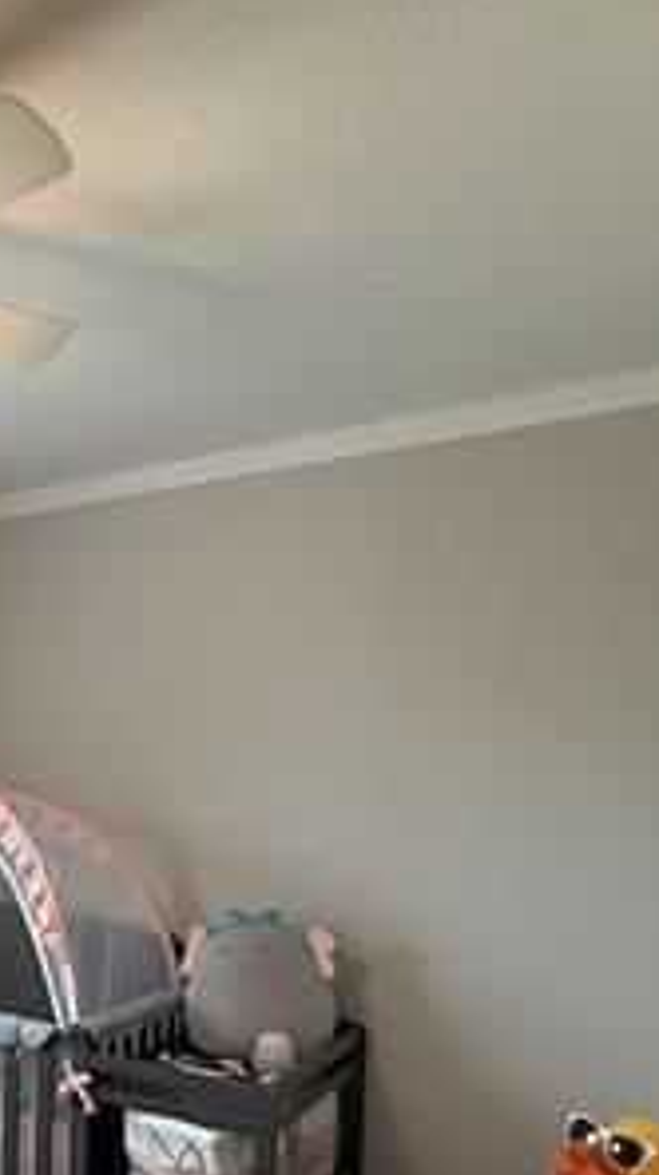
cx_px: -111
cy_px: 806
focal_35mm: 33
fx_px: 1027
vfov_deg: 57.9
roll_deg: +0.4
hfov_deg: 30.7
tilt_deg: -1.3
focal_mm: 2.22
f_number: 2.2
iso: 250
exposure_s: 1/120
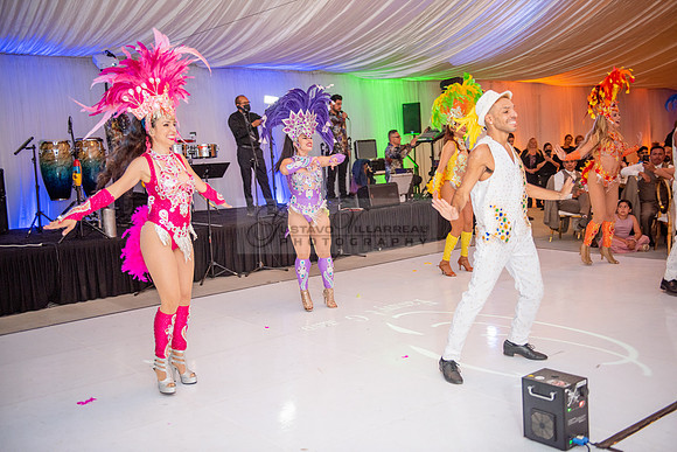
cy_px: 226
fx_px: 677
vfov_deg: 36.9
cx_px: 338
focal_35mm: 36
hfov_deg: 53.1
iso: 1000
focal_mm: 36
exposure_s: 1/160
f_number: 2.8
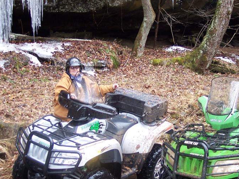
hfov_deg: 32.1
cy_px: 95
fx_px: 414
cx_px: 136
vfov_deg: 24.4
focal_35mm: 60
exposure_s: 1/90
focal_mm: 8
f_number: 2.8
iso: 140
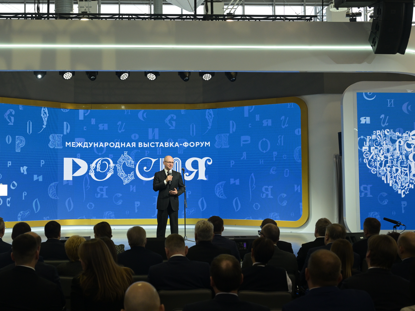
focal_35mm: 56
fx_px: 671
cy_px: 119
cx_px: 143
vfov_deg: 26.0
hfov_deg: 34.1
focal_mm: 39
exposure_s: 1/160
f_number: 4.5
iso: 1250
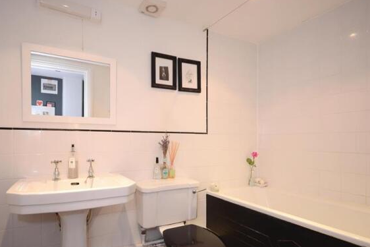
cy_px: 137
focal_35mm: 21
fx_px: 216
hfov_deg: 80.8
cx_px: 160
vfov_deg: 59.4
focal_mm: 12
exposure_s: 1/25
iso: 400
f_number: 5.6
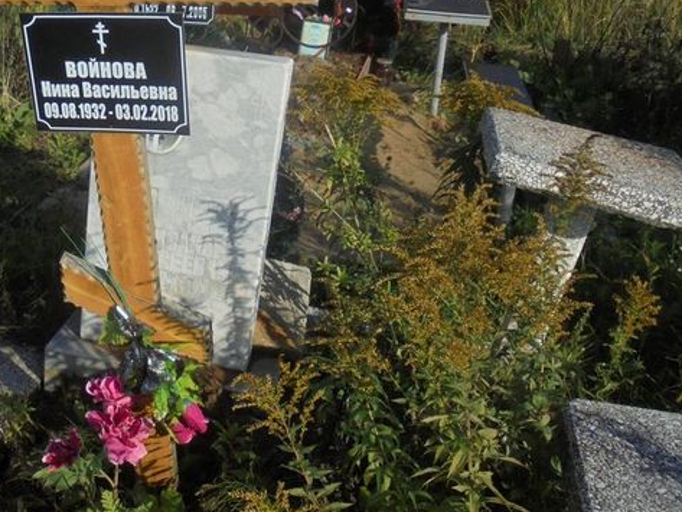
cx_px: 159
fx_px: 867
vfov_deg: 32.7
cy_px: 195
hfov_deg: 41.5
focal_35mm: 44
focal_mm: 4.6
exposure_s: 1/800
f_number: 3.5
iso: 100
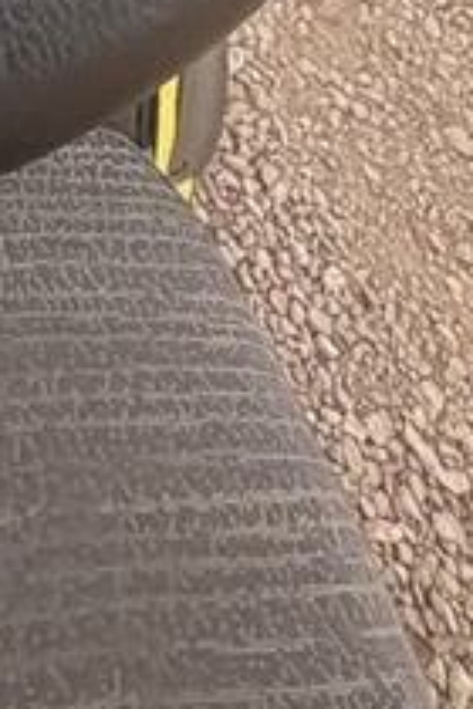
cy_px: -780
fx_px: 1222
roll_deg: -5.1
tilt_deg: -30.0
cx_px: -358
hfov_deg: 17.9
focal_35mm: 62
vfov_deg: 18.1
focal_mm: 2.22
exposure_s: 1/141
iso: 64
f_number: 2.2
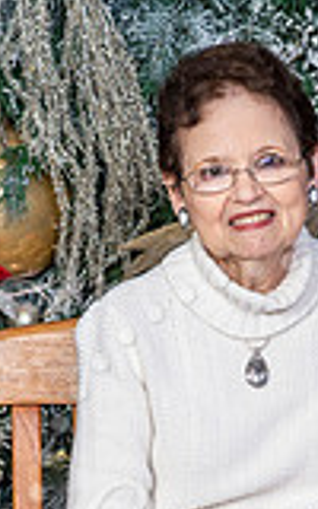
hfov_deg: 5.4
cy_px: 547
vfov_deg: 8.5
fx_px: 3383
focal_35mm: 244
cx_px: 323
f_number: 8
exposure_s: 1/125
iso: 400
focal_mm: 85
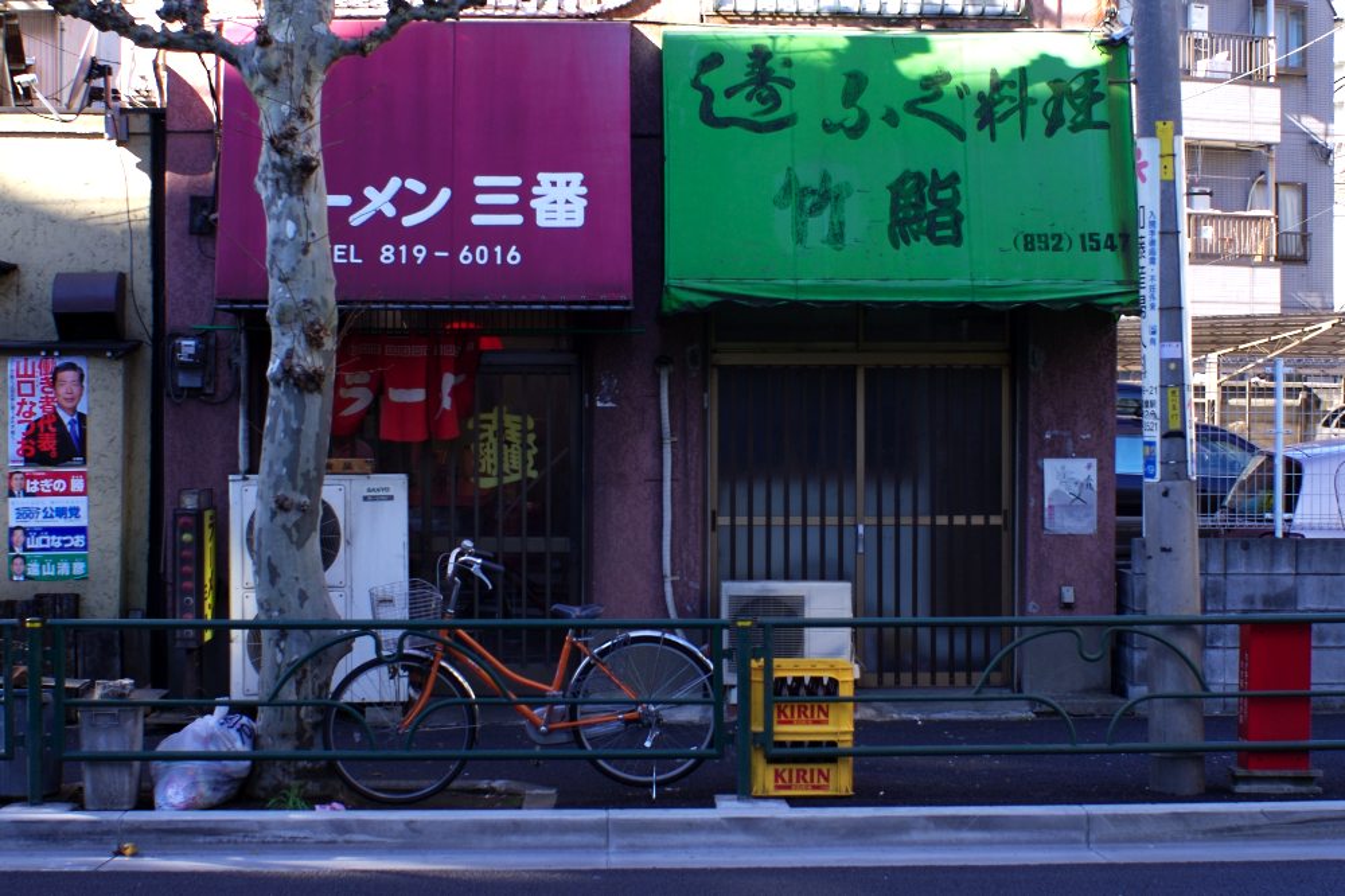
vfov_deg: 31.9
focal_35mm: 42
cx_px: 672
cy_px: 448
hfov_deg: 46.4
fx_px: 1569
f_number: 5.6
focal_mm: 28
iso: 100
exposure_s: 1/80
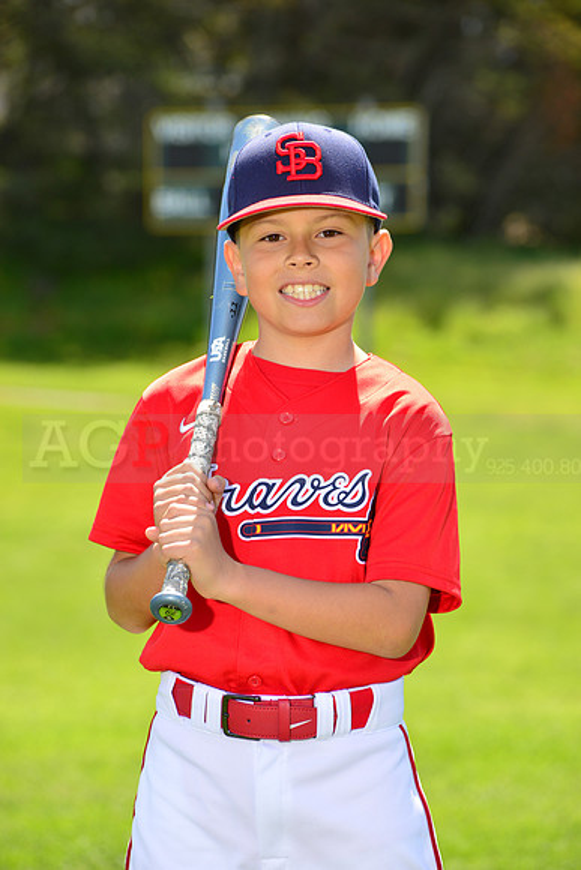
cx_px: 290
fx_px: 4476
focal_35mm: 185
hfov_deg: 7.4
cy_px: 435
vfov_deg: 11.1
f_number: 8
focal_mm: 185
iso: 200
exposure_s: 1/250
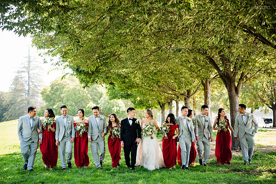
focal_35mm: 57
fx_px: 437
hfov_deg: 35.0
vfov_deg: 23.8
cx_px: 138
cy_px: 92
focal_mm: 57
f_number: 3.2
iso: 200
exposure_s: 1/200
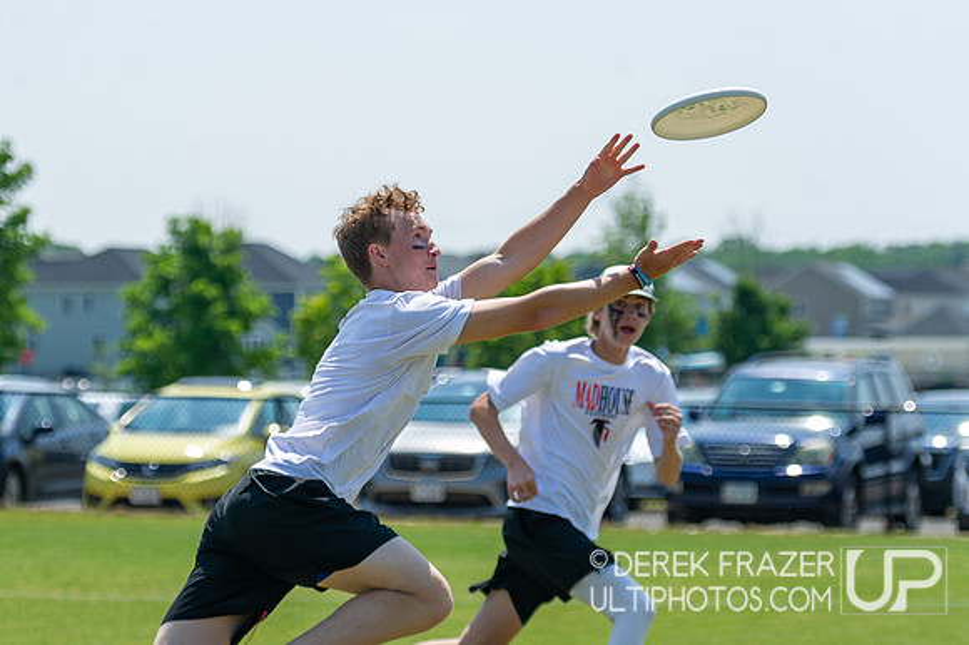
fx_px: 5059
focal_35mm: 188
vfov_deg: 7.3
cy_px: 353
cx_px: 355
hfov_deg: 10.9
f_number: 4
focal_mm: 130
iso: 200
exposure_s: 1/2000
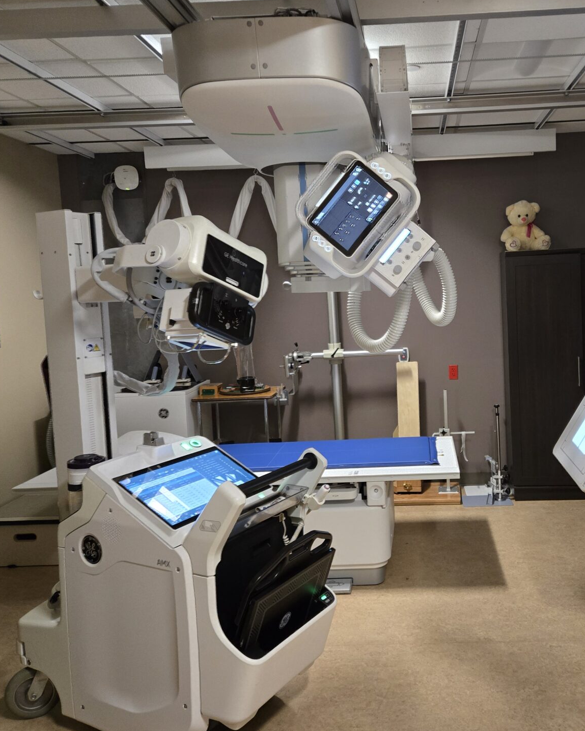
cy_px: 350
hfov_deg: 44.9
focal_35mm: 32
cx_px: 402
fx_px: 693
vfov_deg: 55.7
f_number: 1.8
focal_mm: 5.4
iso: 800
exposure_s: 1/60
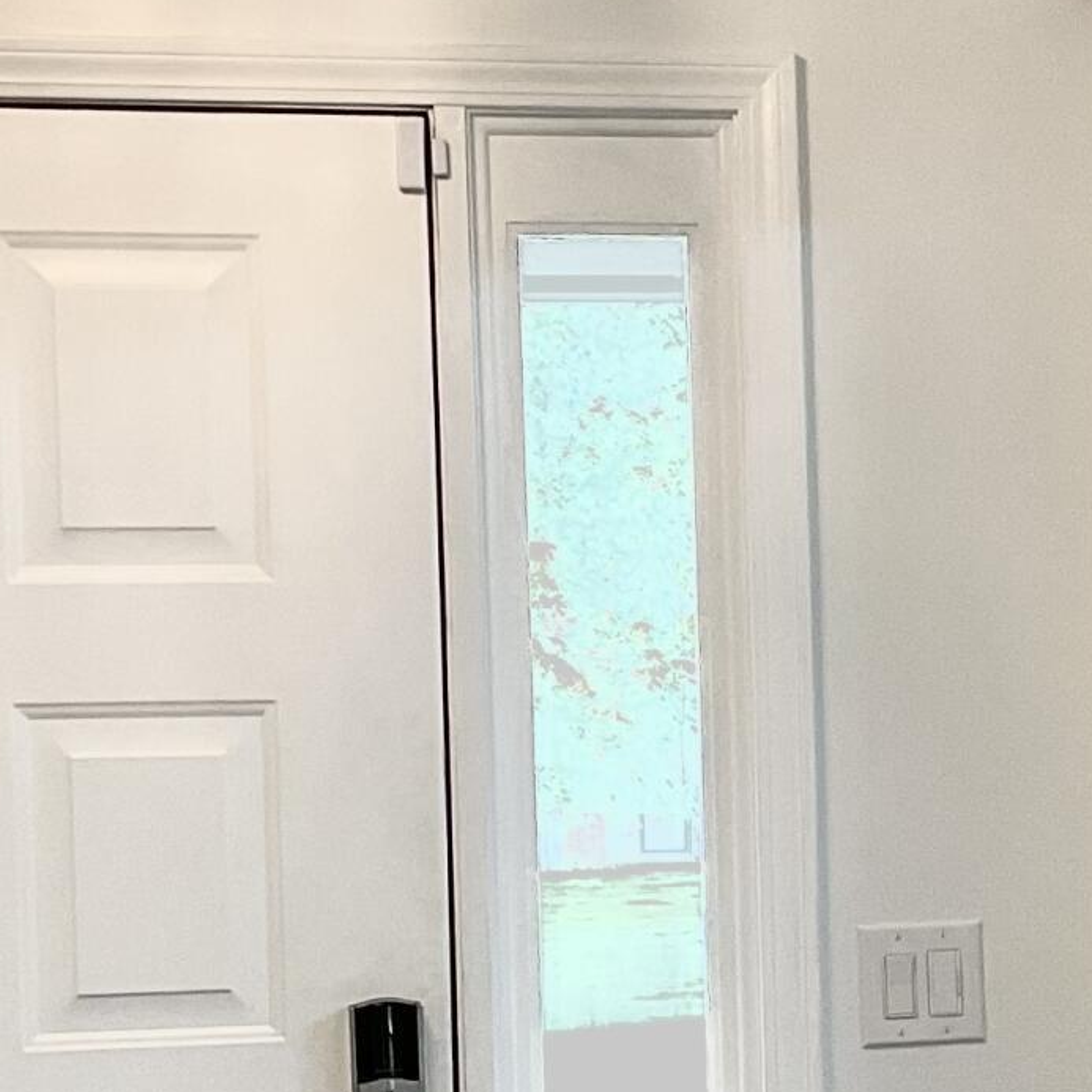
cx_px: 1254
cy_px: 870
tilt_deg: -2.6
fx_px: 3962
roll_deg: +1.1
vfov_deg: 15.6
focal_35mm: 111
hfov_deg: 15.2
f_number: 1.8
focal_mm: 3
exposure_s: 1/60
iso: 50
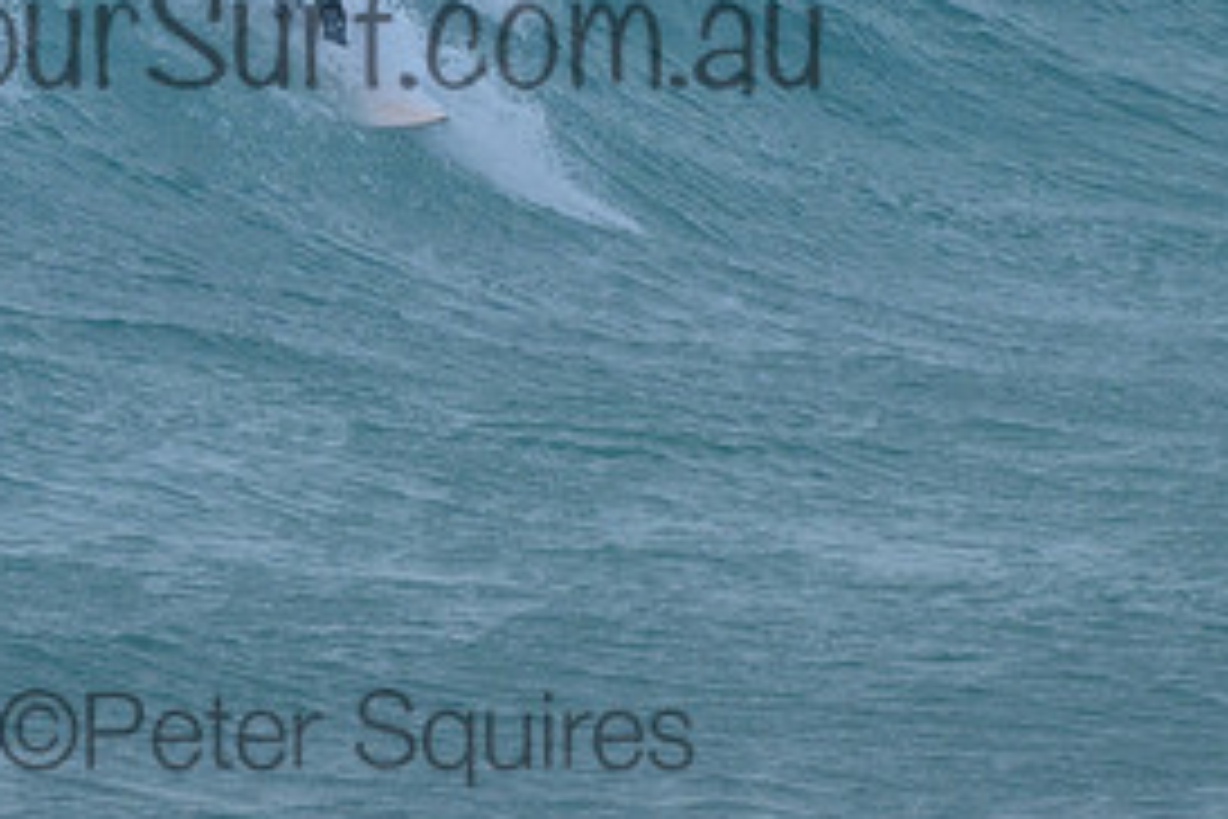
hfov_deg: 1.8
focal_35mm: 1170
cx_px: 346
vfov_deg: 1.2
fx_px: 39907
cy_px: -16
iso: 500
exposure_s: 1/2000
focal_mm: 400
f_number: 7.1
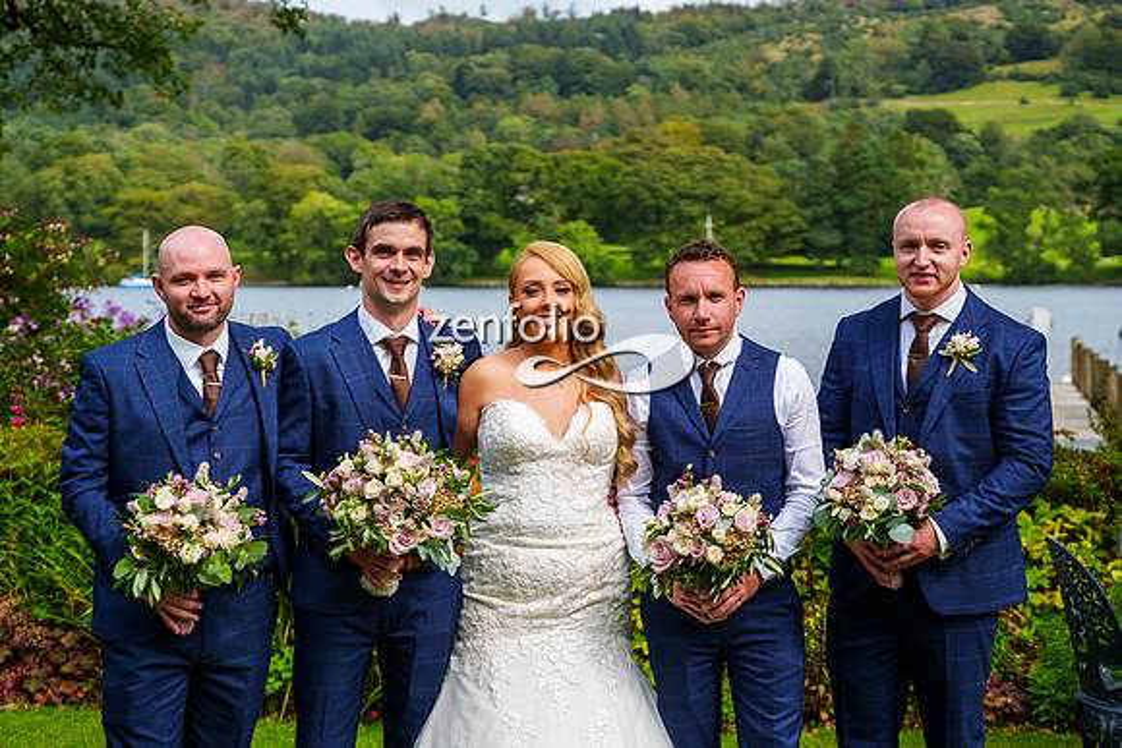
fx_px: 1766
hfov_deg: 35.3
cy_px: 354
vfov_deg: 23.9
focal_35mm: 57
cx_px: 567
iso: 800
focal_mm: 53
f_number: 3.5
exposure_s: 1/8000
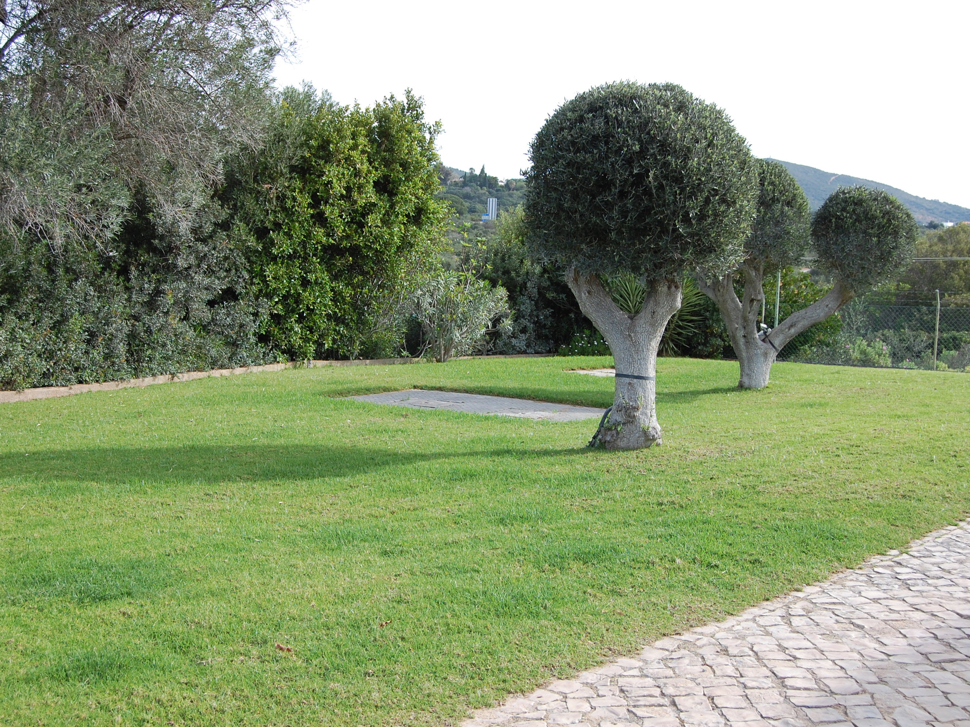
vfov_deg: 28.8
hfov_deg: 37.8
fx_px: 1416
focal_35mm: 51
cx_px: 461
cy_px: 363
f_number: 8
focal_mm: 31
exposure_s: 1/250
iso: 200
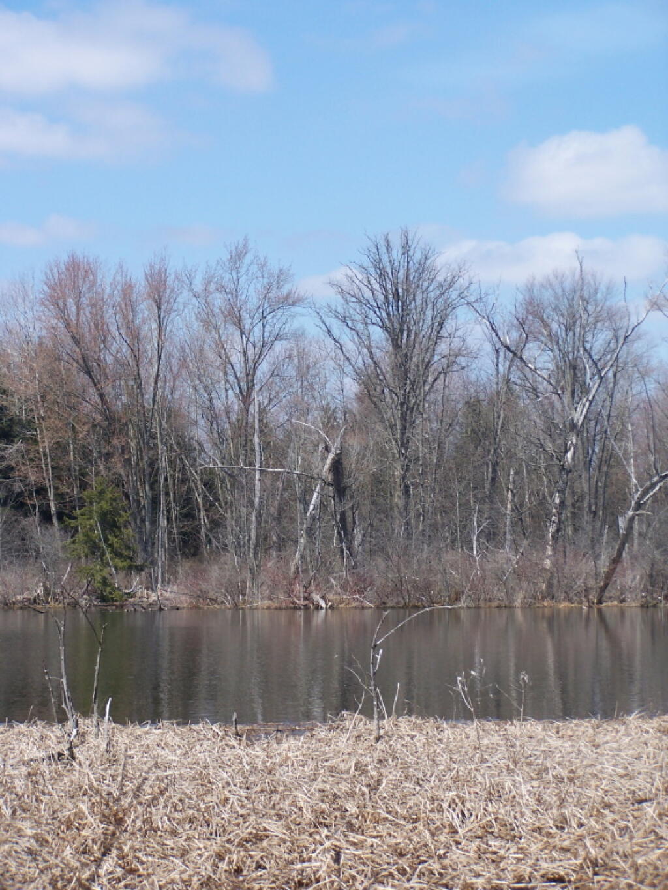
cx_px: 334
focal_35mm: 117
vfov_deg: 16.8
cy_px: 445
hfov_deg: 12.7
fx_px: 3010
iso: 80
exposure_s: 1/1000
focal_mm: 19.4
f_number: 3.2
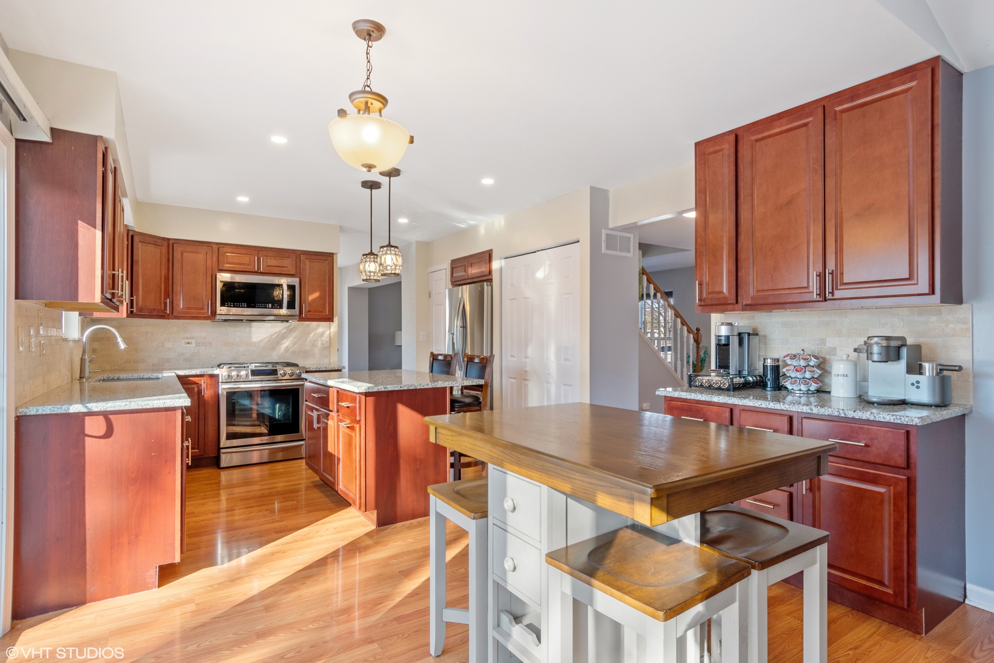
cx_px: 497
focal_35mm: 18
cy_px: 332
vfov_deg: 67.4
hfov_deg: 90.0
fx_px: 497
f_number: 8
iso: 320
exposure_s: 1/20
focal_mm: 12
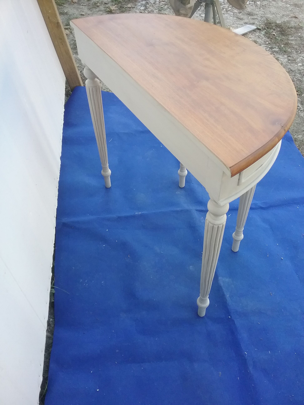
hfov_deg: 45.4
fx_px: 363
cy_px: 202
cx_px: 152
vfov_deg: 58.4
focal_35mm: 31
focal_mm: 3.3
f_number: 2.2
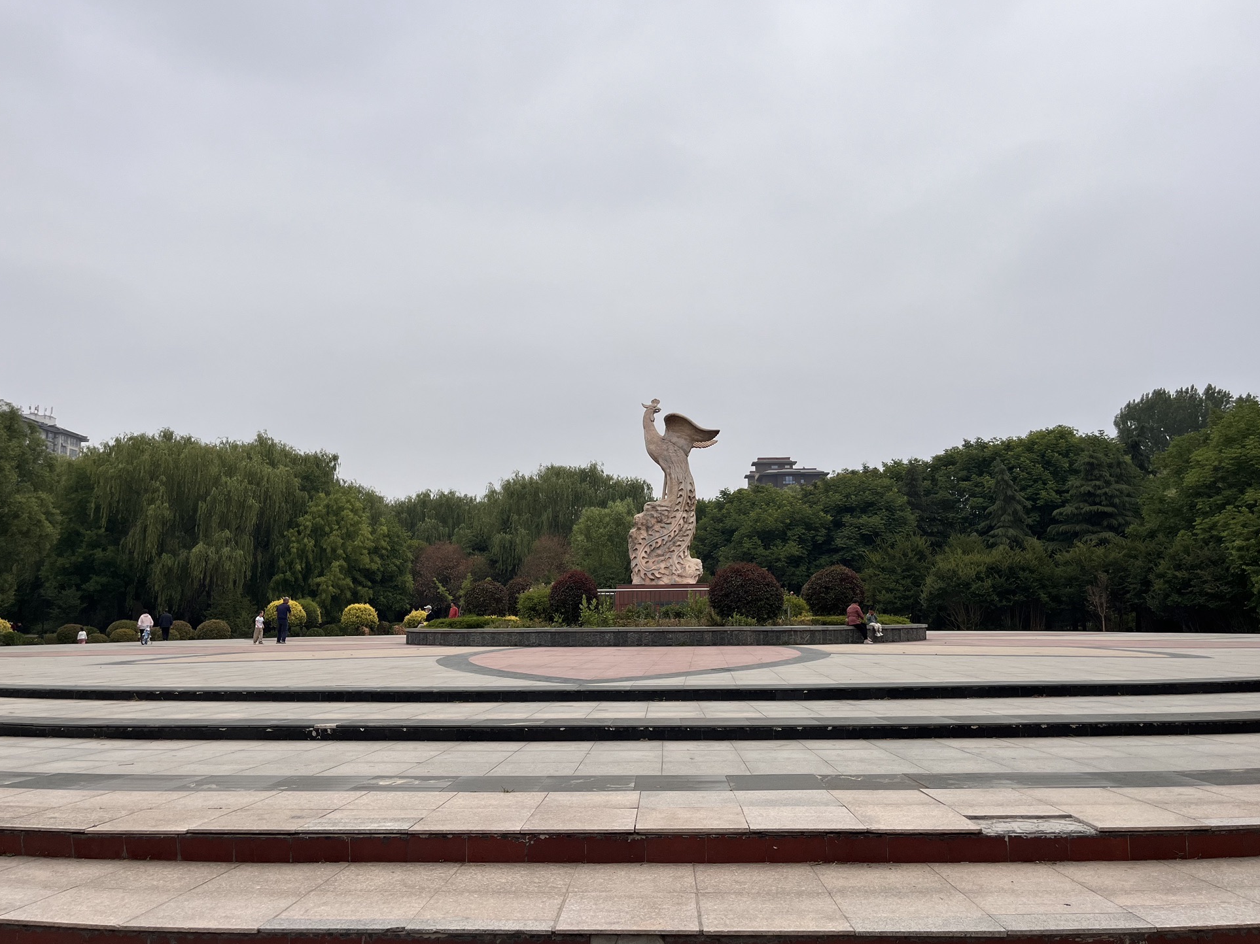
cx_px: 634
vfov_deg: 51.3
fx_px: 983
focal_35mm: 27
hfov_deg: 65.3
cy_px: 484
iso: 50
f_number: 1.6
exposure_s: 1/7874
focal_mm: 5.1
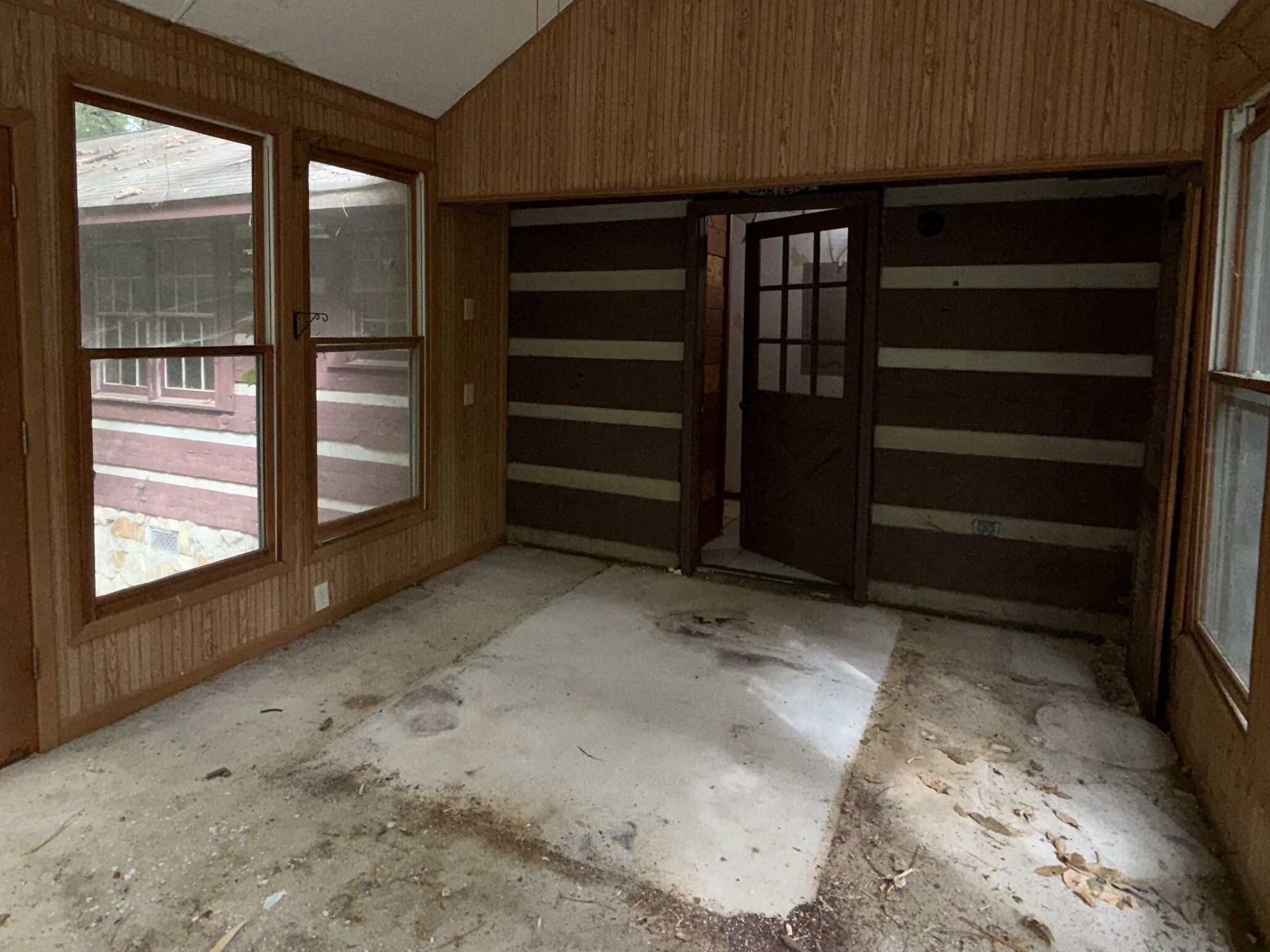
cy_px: 374
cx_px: 634
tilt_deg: -4.1
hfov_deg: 79.0
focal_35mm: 21
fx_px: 770
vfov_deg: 62.8
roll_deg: -0.9
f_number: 2.2
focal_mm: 2.22
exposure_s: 1/89
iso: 80
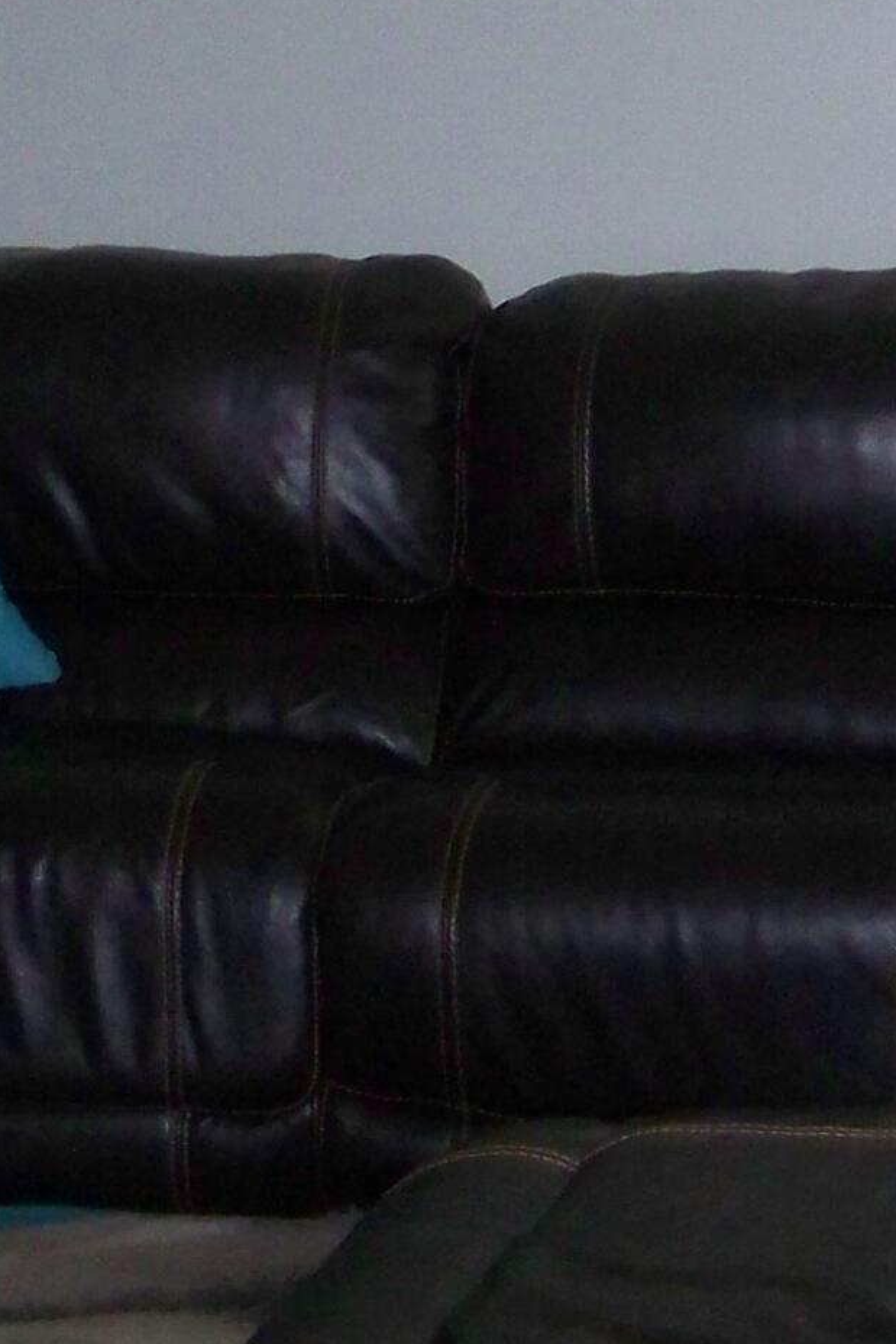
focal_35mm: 121
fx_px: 4515
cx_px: 220
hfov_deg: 11.3
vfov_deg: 16.9
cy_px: 475
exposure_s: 1/15
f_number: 2.8
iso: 200
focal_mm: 5.85
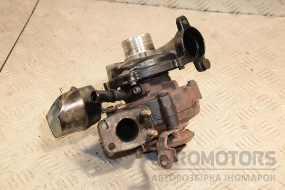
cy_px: 95
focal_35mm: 68
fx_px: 534
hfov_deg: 29.9
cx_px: 142
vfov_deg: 20.2
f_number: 5.6
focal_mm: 45
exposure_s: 1/200
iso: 800
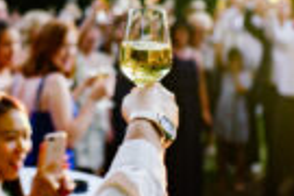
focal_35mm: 102
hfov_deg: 20.0
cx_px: 136
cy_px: 68
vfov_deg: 13.4
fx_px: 833
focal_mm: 35
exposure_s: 1/500
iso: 500
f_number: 2.5
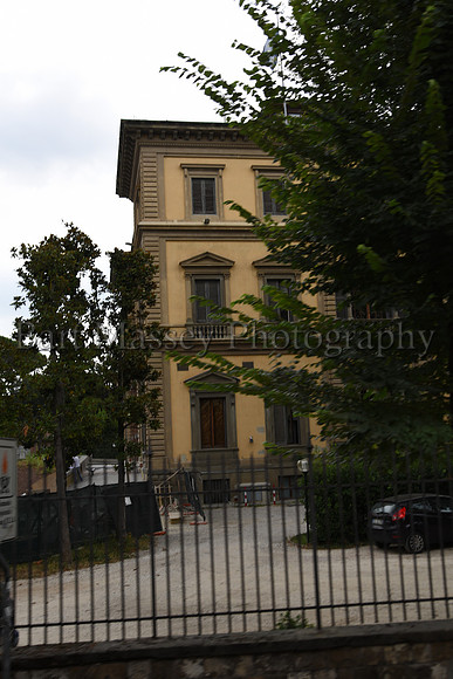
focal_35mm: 40
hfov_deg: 33.4
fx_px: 754
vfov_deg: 48.4
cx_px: 226
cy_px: 340
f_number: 5.6
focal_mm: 40
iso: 64
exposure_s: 1/200
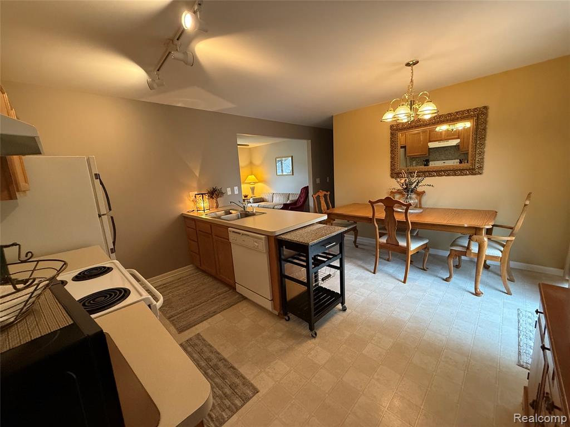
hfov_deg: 102.1
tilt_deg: -10.1
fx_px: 231
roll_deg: +3.2
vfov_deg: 85.7
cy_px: 214
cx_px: 285
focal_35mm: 14
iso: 500
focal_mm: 2.22
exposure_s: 1/60
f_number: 2.2
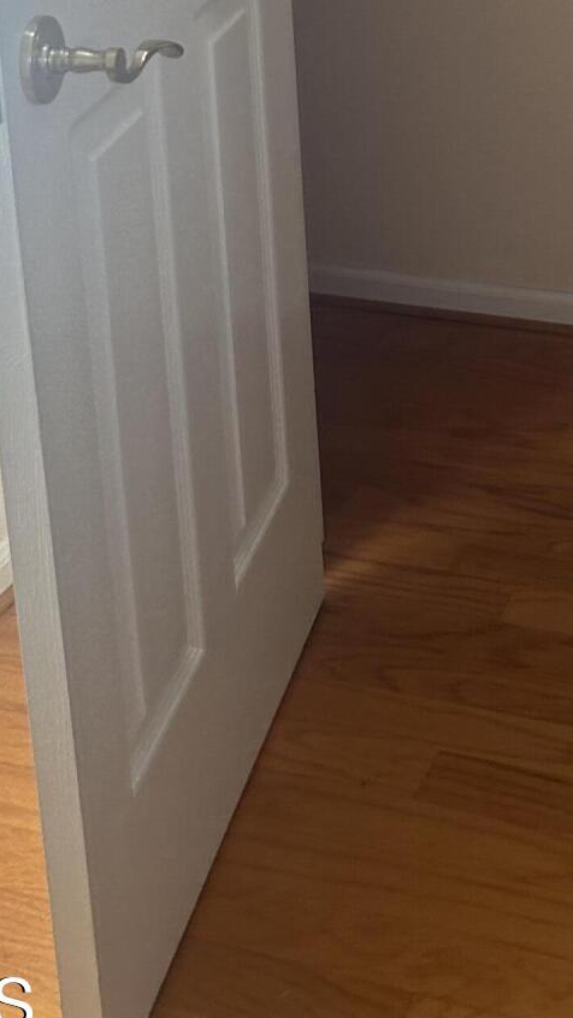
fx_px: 1809
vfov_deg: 28.7
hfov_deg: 17.7
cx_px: 532
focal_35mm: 67
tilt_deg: -14.8
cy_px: -89
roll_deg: +1.2
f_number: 1.5
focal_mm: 5.7
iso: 100
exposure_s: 1/120
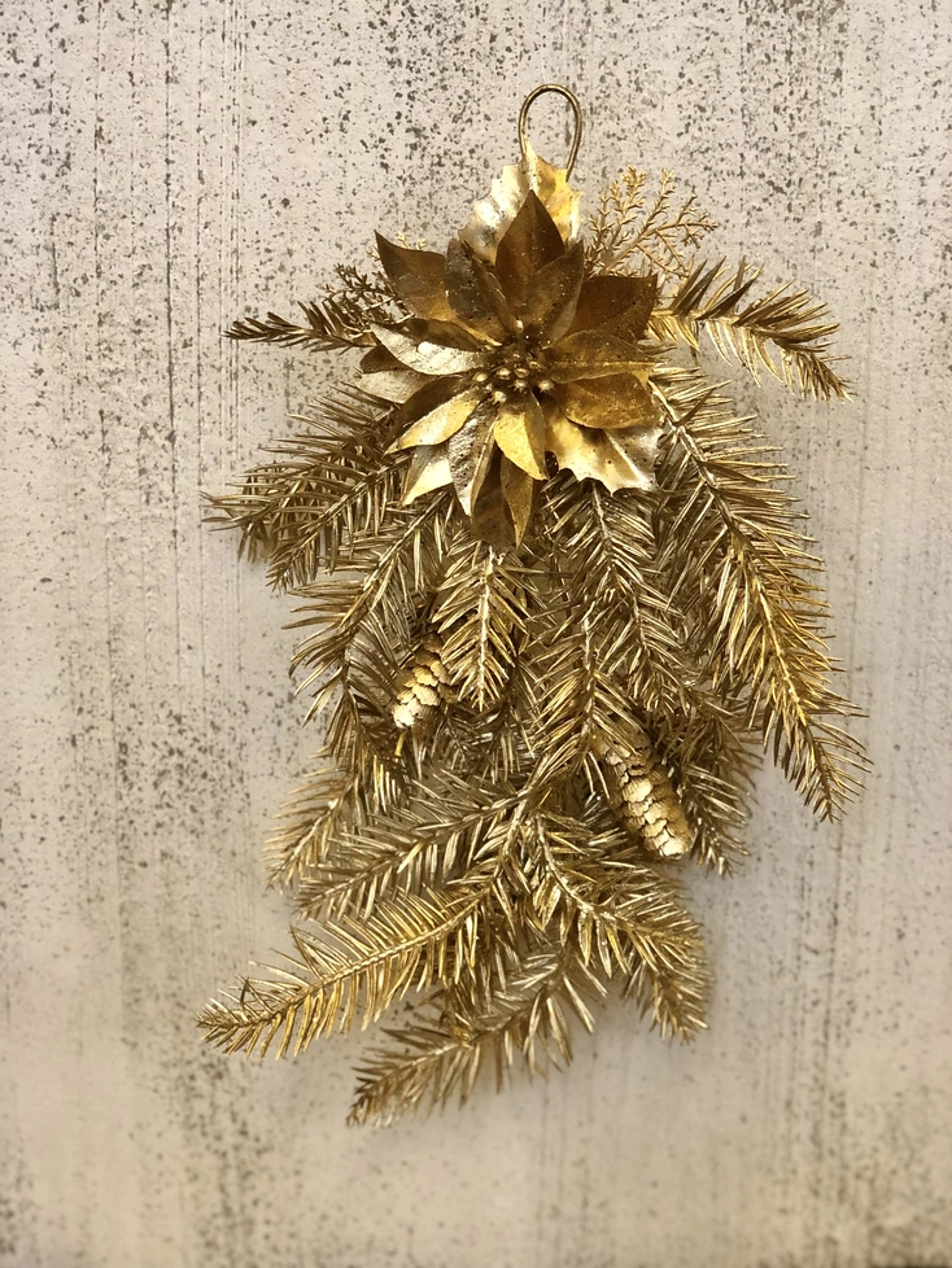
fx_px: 1906
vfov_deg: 36.8
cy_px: 634
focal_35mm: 52
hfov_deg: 28.0
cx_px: 476
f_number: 2.4
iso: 160
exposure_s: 1/20
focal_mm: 6
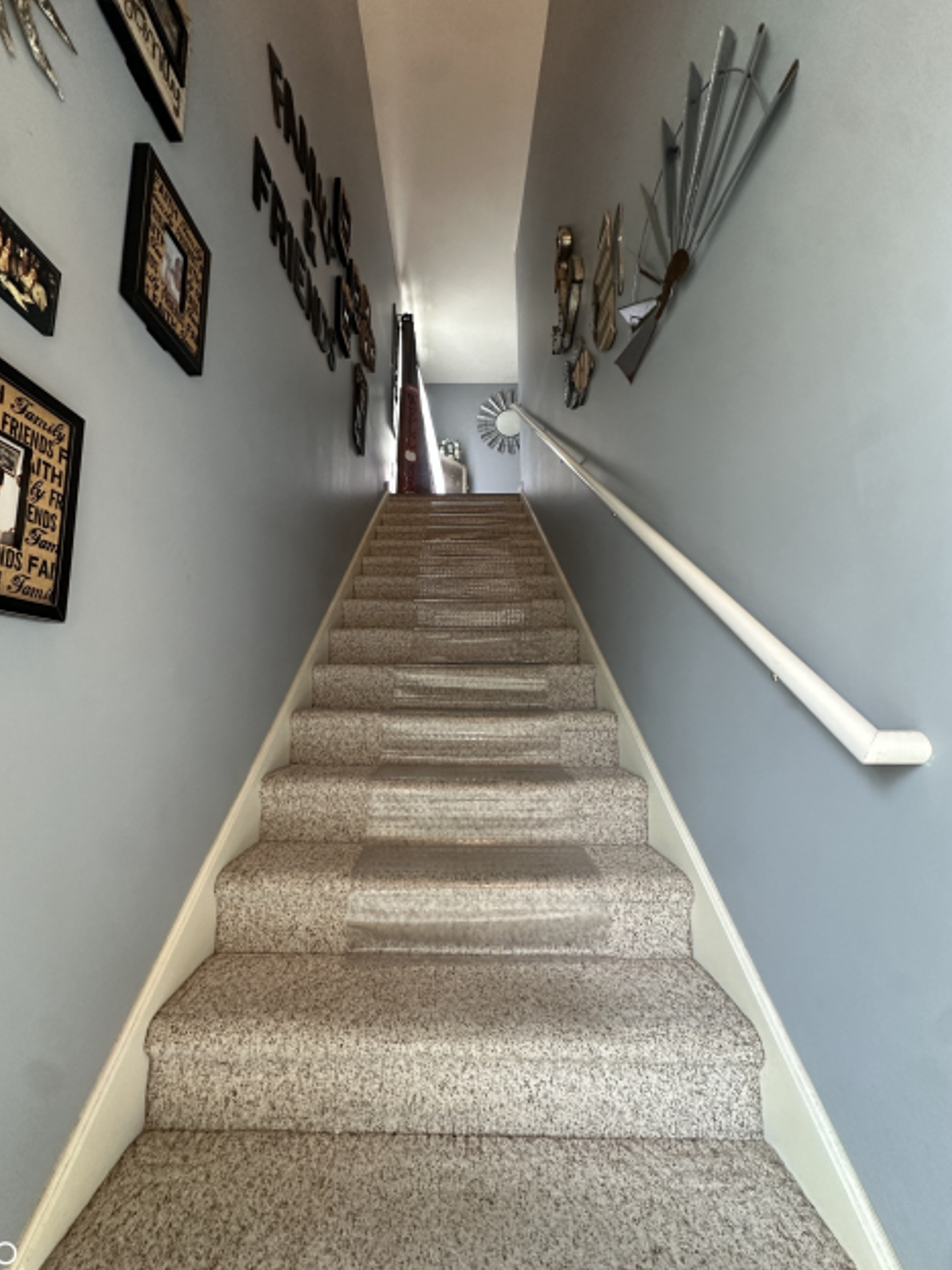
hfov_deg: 81.6
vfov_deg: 98.1
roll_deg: -1.3
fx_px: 550
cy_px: 615
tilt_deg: +8.1
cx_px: 448
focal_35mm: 15
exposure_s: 1/60
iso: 320
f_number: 2.2
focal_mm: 2.22
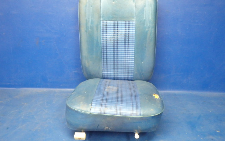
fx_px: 184
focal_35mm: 30
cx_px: 113
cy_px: 66
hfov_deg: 62.9
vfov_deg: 41.8
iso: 800
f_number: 3.9
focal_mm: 5
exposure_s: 1/20
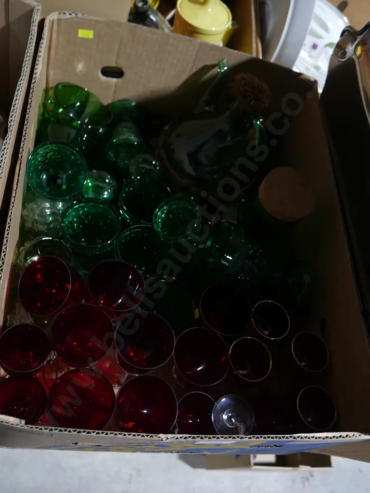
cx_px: 185
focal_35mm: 34
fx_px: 484
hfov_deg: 41.8
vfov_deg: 53.9
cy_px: 246
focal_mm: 17
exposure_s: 1/60
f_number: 4
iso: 500
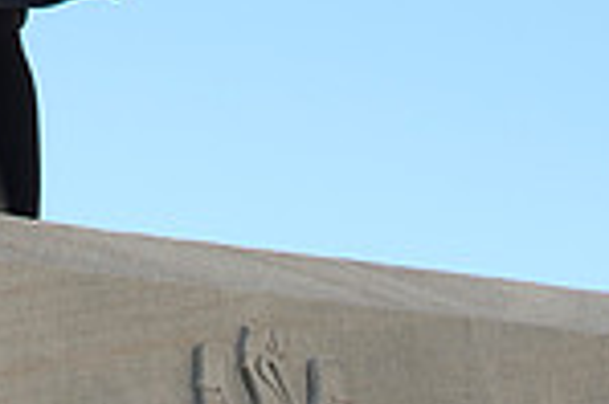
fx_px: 4934
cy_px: -343
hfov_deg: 7.0
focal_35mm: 292
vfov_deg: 4.6
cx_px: -241
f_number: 5
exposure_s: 1/200
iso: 125
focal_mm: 75
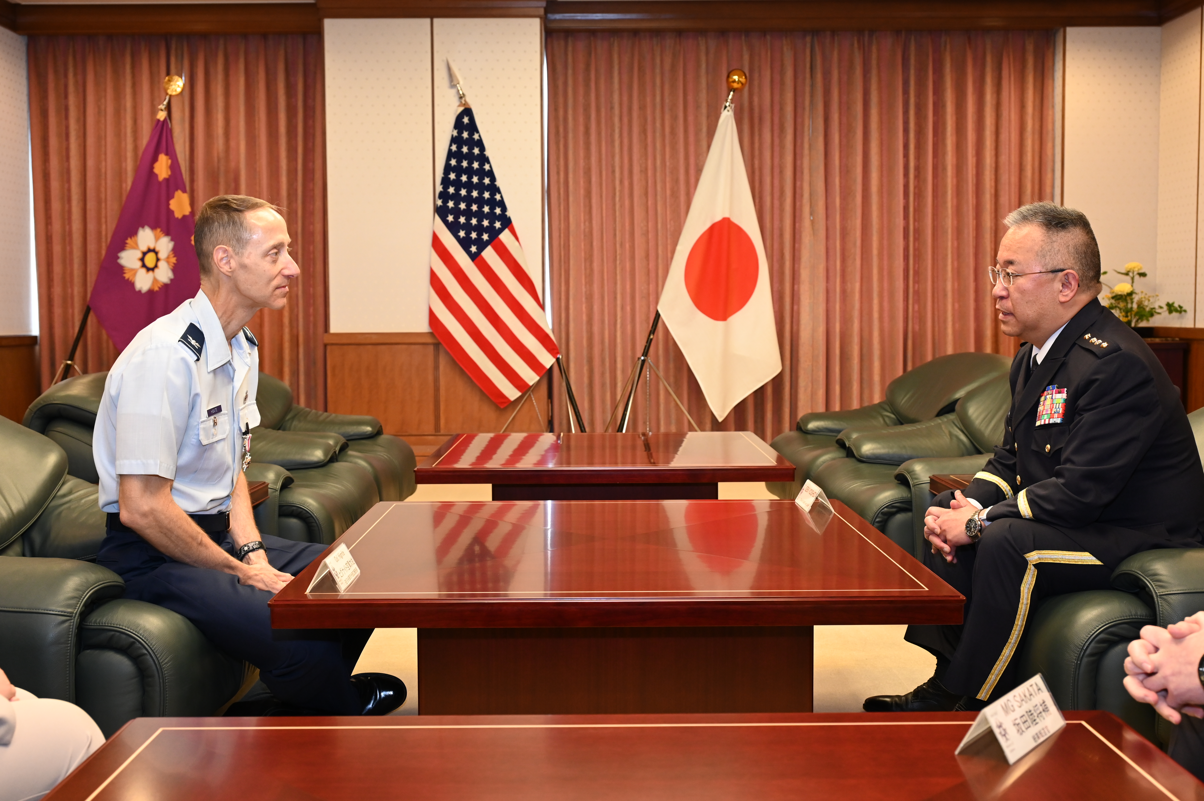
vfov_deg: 34.2
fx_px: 1303
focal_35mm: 39
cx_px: 602
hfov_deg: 49.6
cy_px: 400
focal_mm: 39
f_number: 5.6
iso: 2000
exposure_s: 1/100
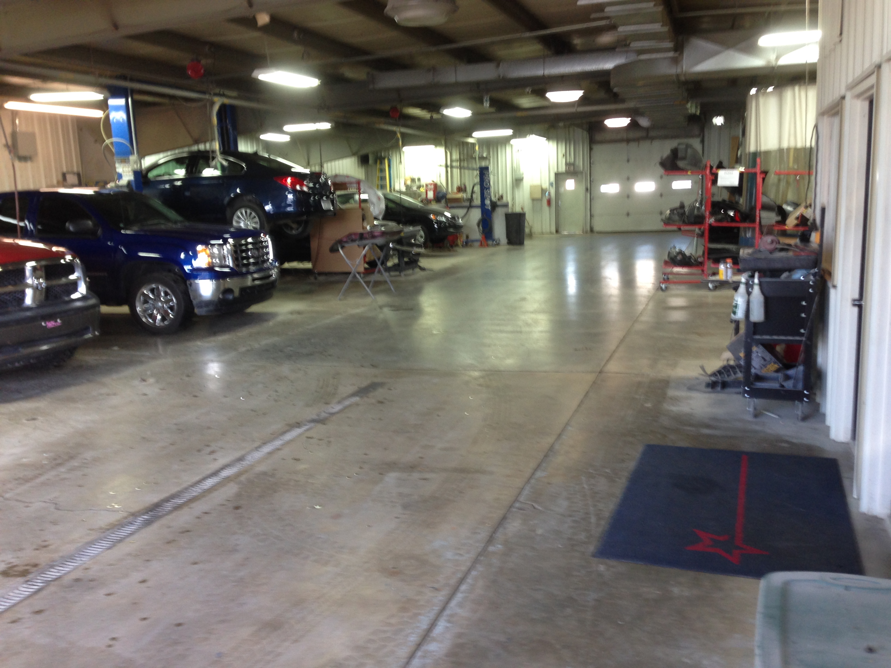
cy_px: 334
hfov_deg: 55.4
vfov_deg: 42.9
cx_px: 446
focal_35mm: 33
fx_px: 849
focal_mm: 4.12
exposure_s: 1/20
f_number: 2.4
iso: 80
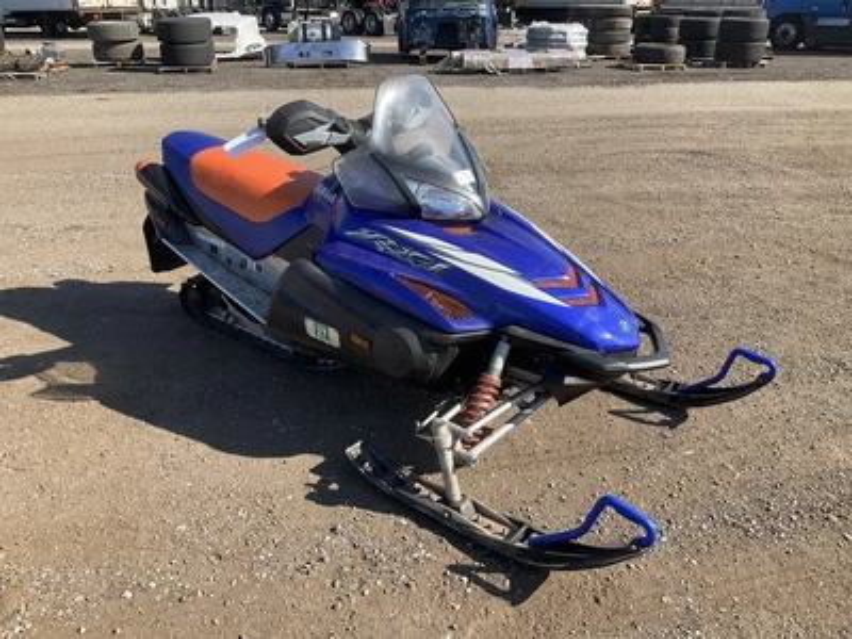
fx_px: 714
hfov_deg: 61.7
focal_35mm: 29
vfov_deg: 48.2
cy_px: 320
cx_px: 426
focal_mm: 3
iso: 25
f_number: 1.8
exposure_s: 1/1035
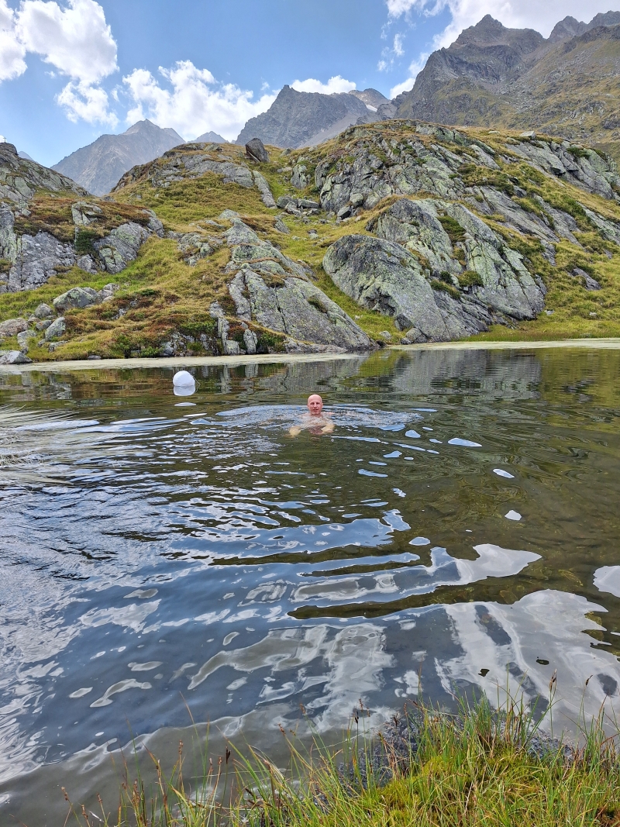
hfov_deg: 58.9
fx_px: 549
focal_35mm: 23
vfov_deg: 73.9
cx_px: 310
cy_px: 414
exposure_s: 1/1217
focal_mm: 5.54
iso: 40
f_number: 1.8
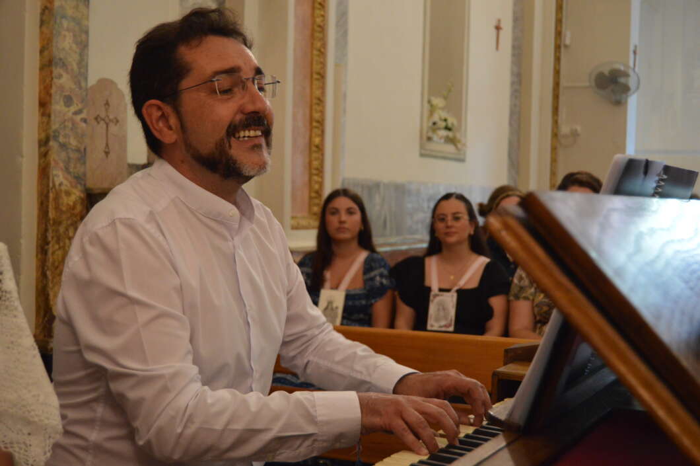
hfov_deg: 37.9
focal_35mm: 52
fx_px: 1020
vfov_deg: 25.7
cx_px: 350
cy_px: 233
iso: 2500
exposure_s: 1/60
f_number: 4.5
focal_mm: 35
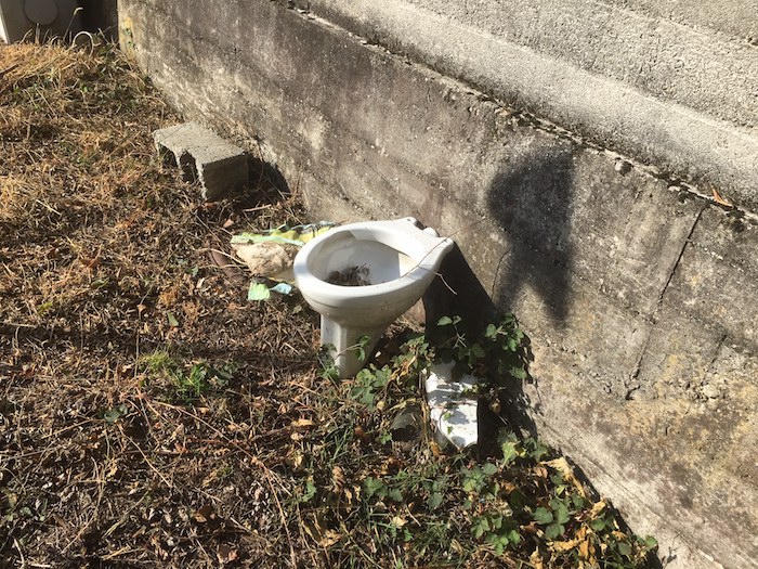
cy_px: 284
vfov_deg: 48.2
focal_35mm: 29
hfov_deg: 61.7
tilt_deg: -31.9
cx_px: 379
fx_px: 635
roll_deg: -8.9
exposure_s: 1/884
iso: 25
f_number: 2.2
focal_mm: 4.15
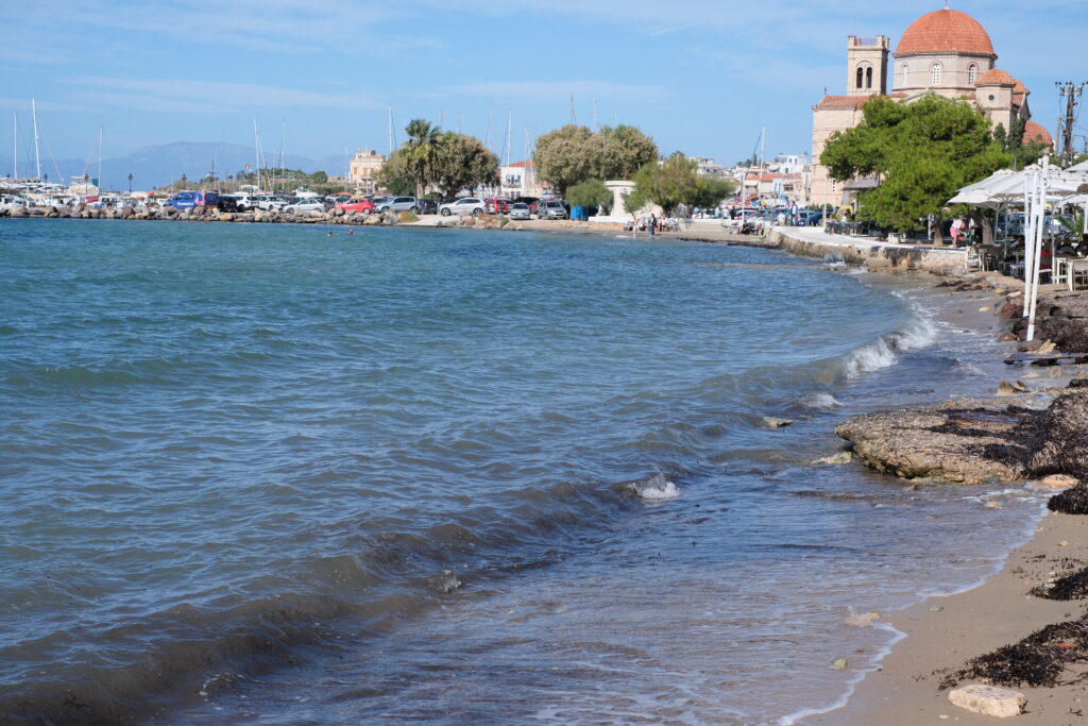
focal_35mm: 53
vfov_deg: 25.5
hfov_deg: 37.5
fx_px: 1602
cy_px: 363
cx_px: 544
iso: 320
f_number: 5.6
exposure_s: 1/1500
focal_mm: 35
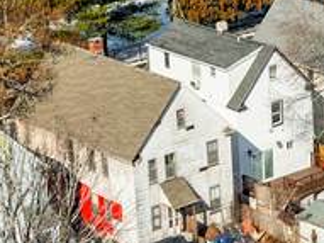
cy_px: 172
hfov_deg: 12.0
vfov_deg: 9.2
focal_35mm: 161
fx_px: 1506
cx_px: 405
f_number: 2.8
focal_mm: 12.29
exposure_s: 1/3200
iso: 130
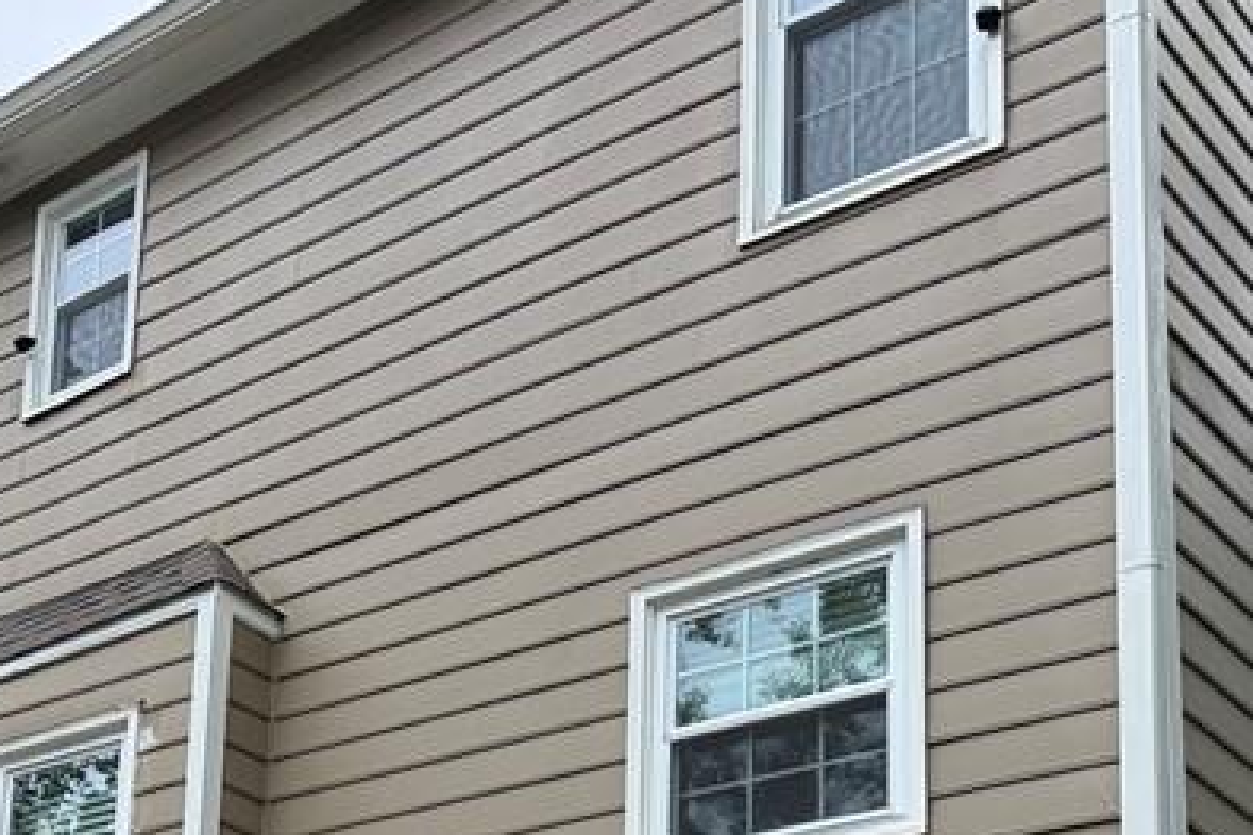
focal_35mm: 65
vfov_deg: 19.5
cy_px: 1055
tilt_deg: +12.4
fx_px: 2262
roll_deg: -3.8
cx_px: 80
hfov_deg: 29.4
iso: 160
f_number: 1.78
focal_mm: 6.76
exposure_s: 1/161
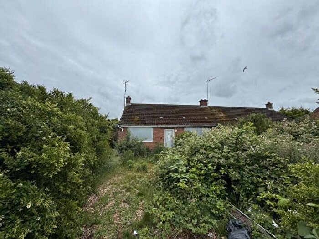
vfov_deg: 85.7
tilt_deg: +7.4
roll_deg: -1.0
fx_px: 129
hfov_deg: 102.1
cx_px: 160
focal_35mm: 14
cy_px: 120
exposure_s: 1/2146
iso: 50
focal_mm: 2.22
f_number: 2.2
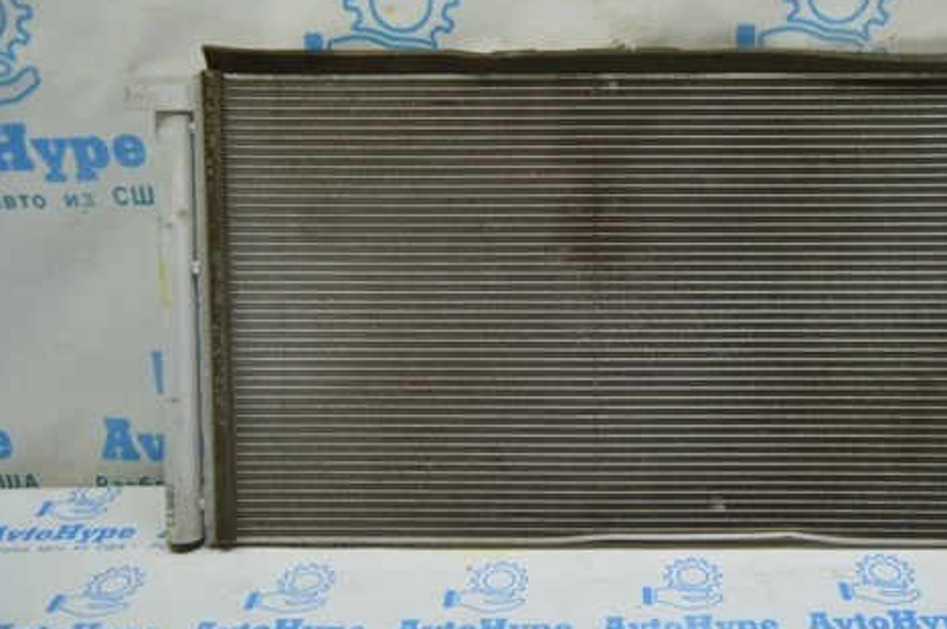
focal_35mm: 41
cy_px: 240
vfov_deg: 32.4
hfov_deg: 47.0
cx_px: 593
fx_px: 1077
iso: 400
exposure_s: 1/80
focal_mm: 20
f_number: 3.5
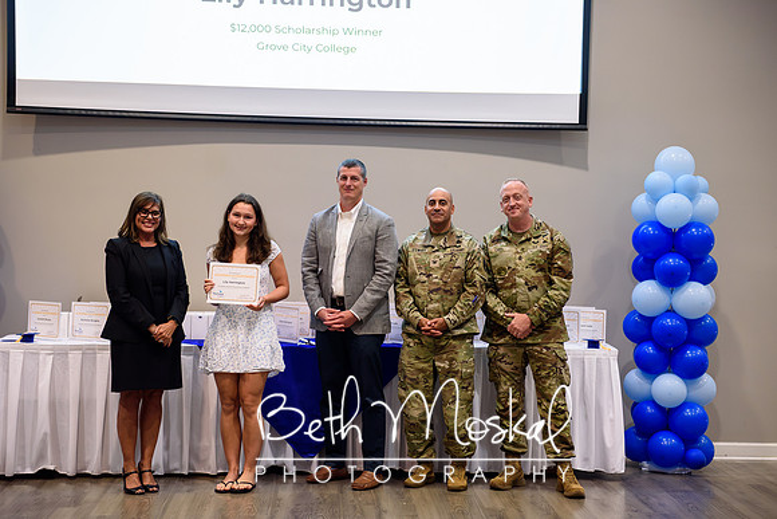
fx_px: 1511
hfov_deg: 28.8
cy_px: 260
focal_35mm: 70
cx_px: 388
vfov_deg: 19.5
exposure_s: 1/160
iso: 1000
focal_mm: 70
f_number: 2.8
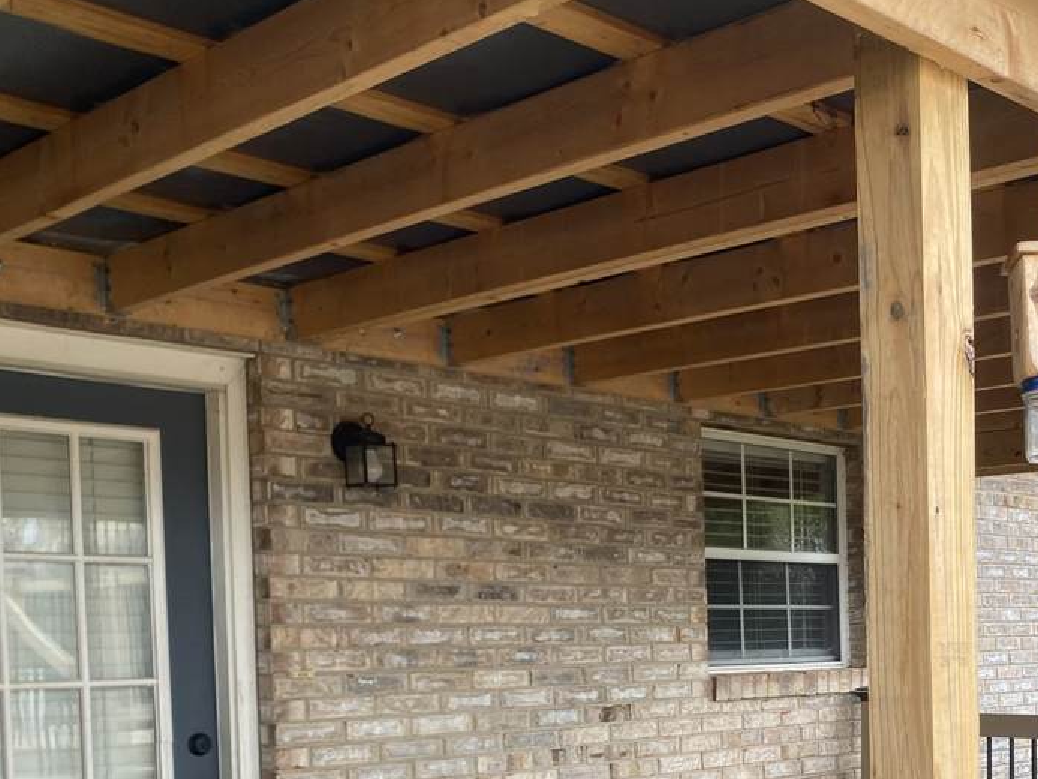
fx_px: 1440
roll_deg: +0.4
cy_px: 710
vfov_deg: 29.0
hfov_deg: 37.9
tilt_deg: -2.6
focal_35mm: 48
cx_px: 861
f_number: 1.8
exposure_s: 1/121
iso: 40
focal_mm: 4.25
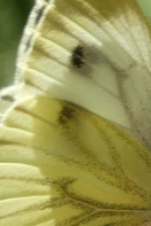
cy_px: 237
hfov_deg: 0.7
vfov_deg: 1.0
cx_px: 173
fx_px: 12802
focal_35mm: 2042
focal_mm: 81.4
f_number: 5.6
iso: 100
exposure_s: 1/100
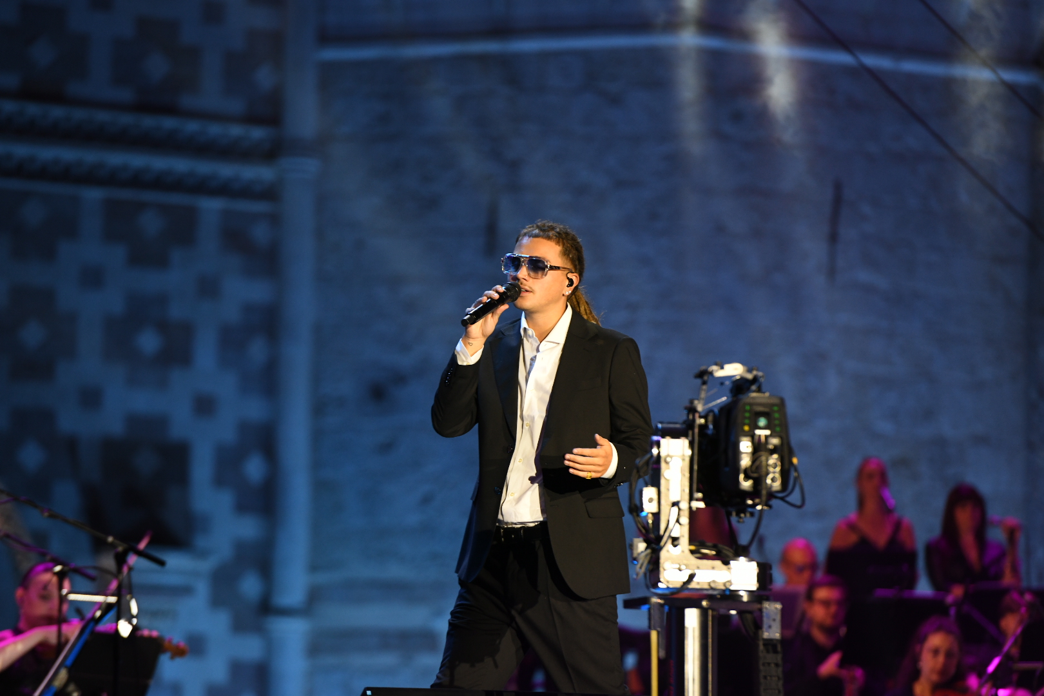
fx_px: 5800
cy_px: 348
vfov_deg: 6.9
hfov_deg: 10.3
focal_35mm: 200
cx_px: 522
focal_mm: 200
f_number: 4
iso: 1250
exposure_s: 1/160
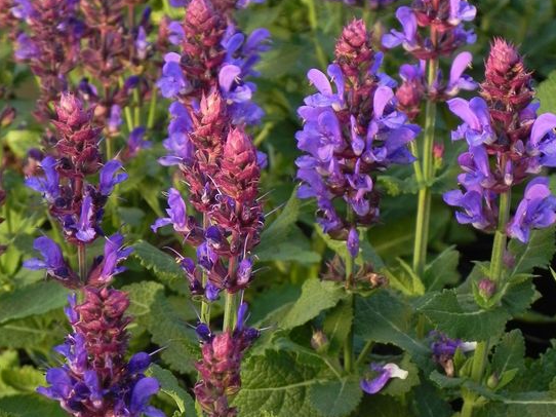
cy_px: 124
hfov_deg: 12.7
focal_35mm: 155
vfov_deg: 9.6
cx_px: 289
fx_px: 2488
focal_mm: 18.8
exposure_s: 1/50
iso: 160
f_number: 4.5
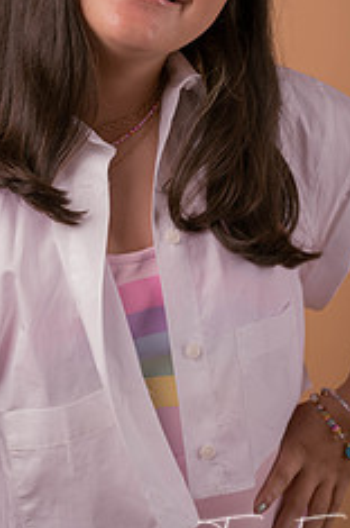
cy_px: 124
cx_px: 103
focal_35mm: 94
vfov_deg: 21.5
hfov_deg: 14.5
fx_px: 1375
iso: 64
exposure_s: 1/160
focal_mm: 49
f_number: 6.3
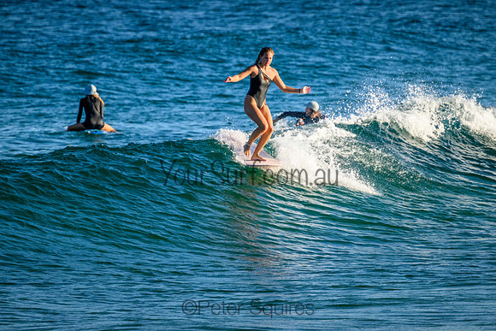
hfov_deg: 2.6
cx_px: 248
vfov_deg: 1.7
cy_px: 166
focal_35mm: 800
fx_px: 11024
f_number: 11
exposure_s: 1/2000
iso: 2200
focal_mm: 800
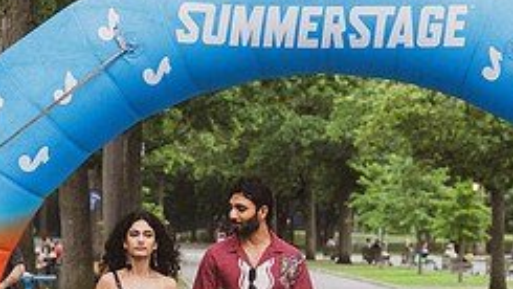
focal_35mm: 240
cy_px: 396
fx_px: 3266
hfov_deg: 9.0
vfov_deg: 5.0
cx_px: 239
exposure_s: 1/1250
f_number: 4.5
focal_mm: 86
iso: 3200
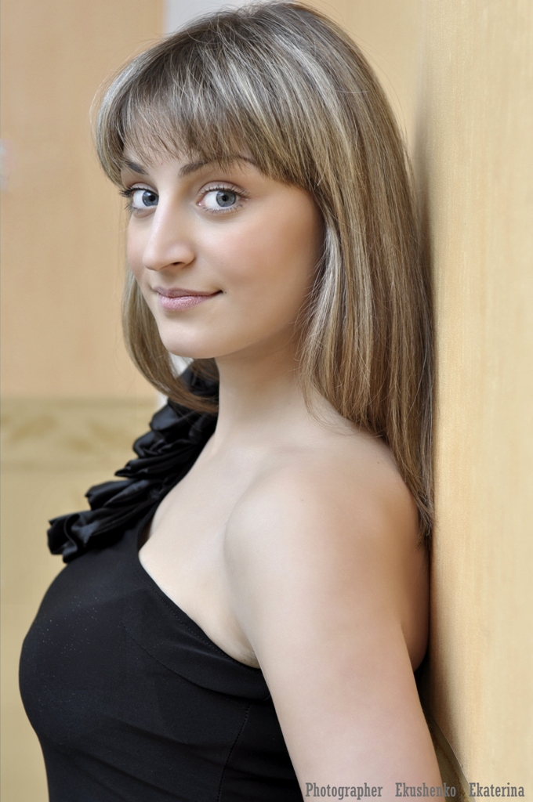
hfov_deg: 18.1
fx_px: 1670
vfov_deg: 27.0
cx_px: 266
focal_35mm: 75
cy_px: 401
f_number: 3.2
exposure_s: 1/200
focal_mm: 50
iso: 200
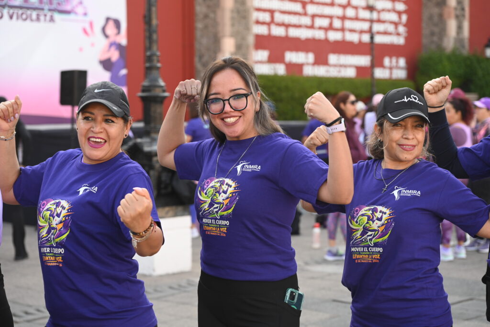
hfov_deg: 28.1
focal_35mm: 72
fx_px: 980
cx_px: 245
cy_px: 164
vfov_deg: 18.9
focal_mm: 72
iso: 200
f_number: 4
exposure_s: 1/200
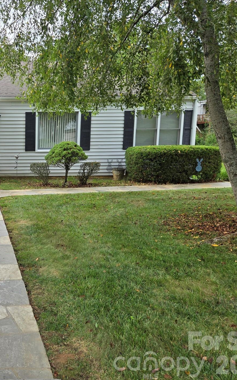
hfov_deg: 33.3
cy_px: 179
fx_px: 362
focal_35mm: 35
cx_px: 1
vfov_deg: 55.3
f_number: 1.8
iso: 25
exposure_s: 1/657
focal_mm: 5.4
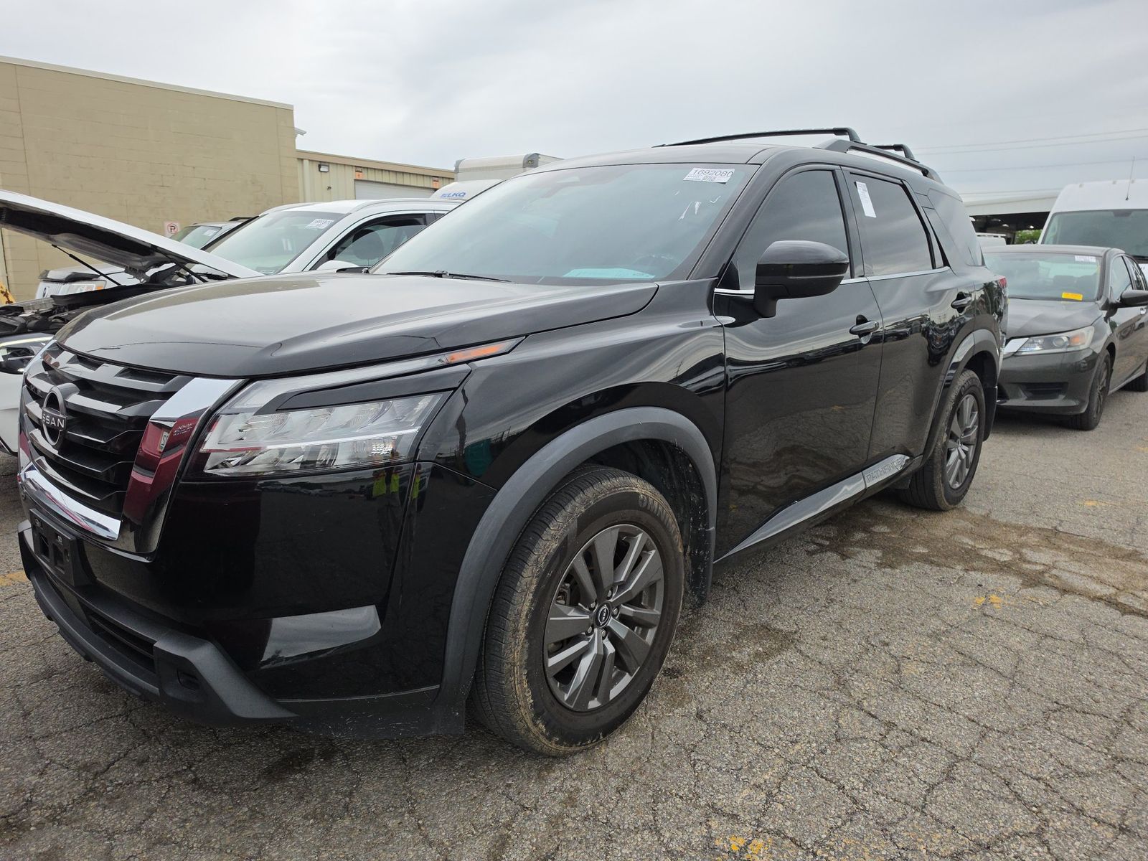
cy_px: 430
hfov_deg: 73.9
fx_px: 763
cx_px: 574
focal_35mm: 23
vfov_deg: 58.9
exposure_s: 1/2544
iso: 63
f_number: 1.4
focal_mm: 6.5
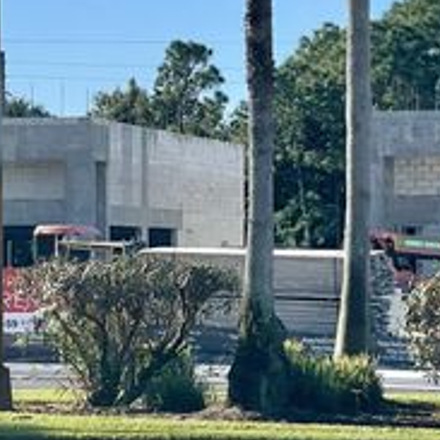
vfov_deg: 8.8
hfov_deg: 8.8
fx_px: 2847
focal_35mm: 198
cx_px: -29
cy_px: 183
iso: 20
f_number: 2.2
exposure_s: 1/1410
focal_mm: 7.5
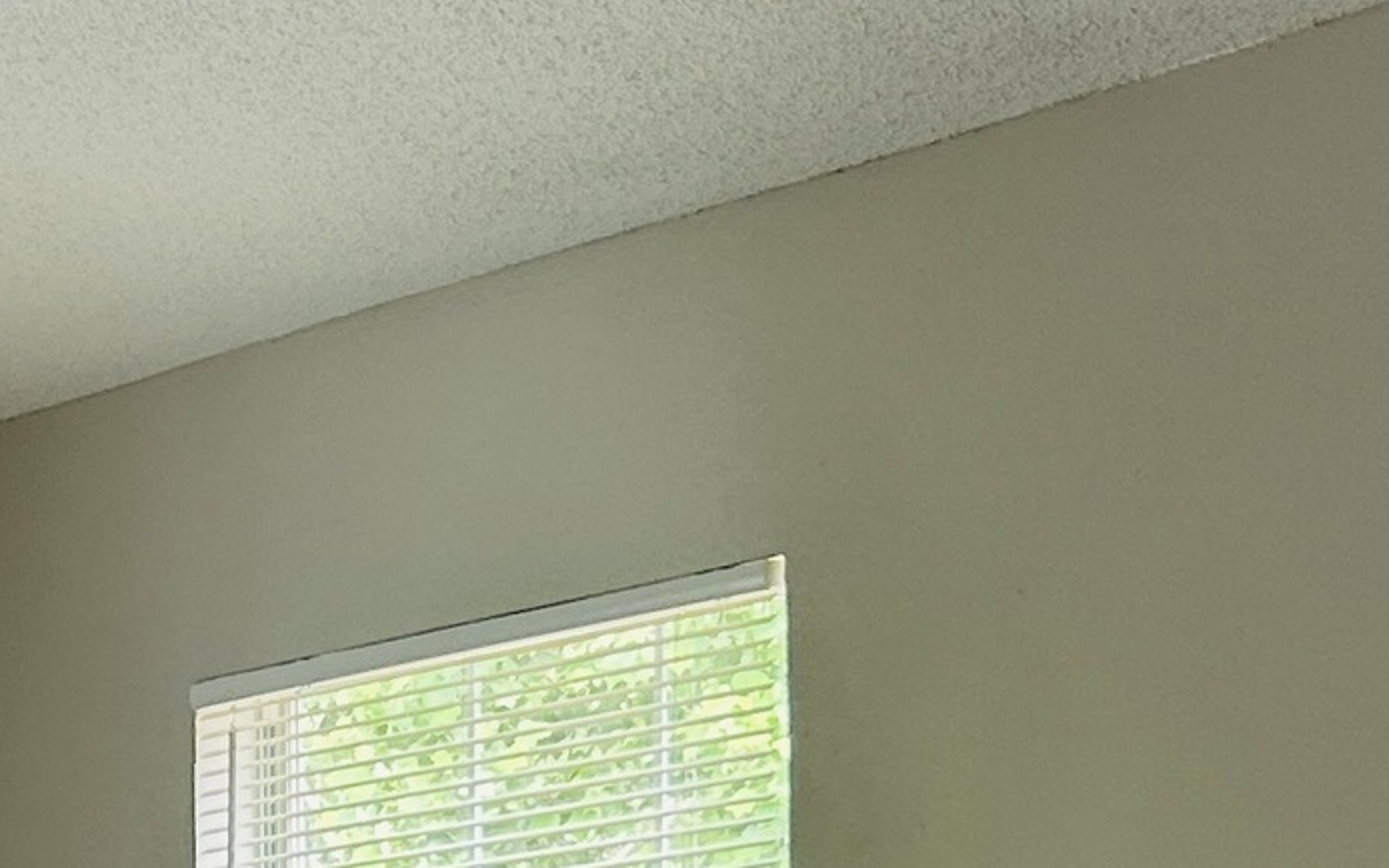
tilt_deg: -3.4
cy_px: 1556
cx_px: -626
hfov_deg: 15.8
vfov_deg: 10.2
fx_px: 4619
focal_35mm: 122
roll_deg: +1.0
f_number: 1.5
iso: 64
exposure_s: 1/120
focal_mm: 5.7
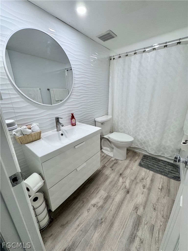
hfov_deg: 85.7
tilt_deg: -18.1
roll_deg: +2.2
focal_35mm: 14
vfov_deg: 102.1
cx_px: 94
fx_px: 101
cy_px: 126
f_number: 2.2
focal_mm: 2.22
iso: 100
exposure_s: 1/120
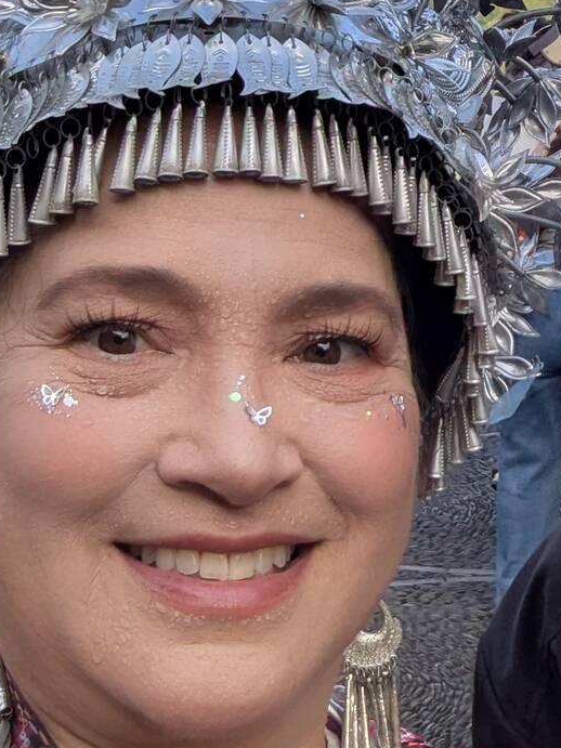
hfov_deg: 18.0
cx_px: 626
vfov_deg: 23.8
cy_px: 34
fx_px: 1708
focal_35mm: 79
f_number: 2.2
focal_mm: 2.74
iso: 44
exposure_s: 1/782
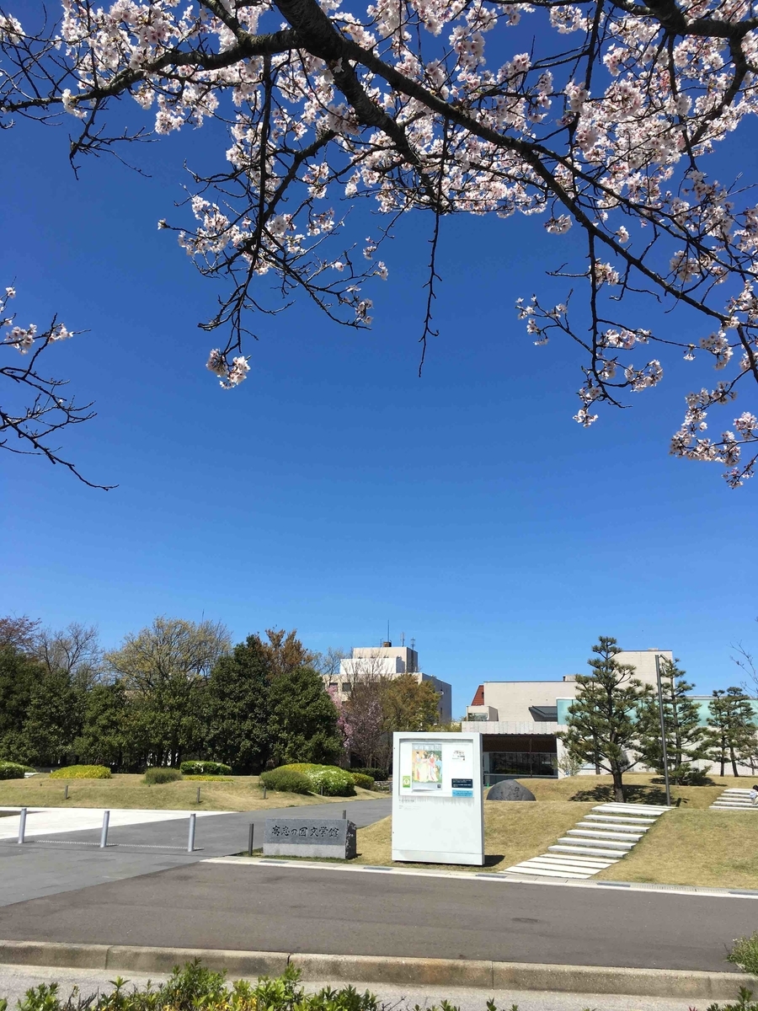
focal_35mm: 29
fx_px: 847
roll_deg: -1.1
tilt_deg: +15.7
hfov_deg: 48.2
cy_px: 506
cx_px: 379
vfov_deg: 61.7
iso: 25
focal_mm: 4.15
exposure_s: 1/1709
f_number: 2.2
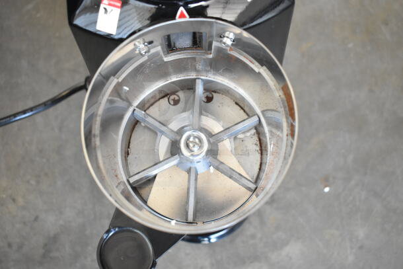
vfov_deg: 31.9
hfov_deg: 46.4
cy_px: 134
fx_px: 470
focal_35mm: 42
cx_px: 202
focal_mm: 28
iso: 2200
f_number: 4.2
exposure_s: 1/50
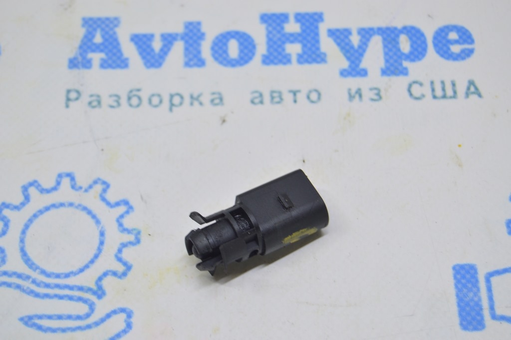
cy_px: 170
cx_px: 256
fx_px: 1170
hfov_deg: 24.6
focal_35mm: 82
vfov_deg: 16.5
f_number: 5.6
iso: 400
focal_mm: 55
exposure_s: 1/20
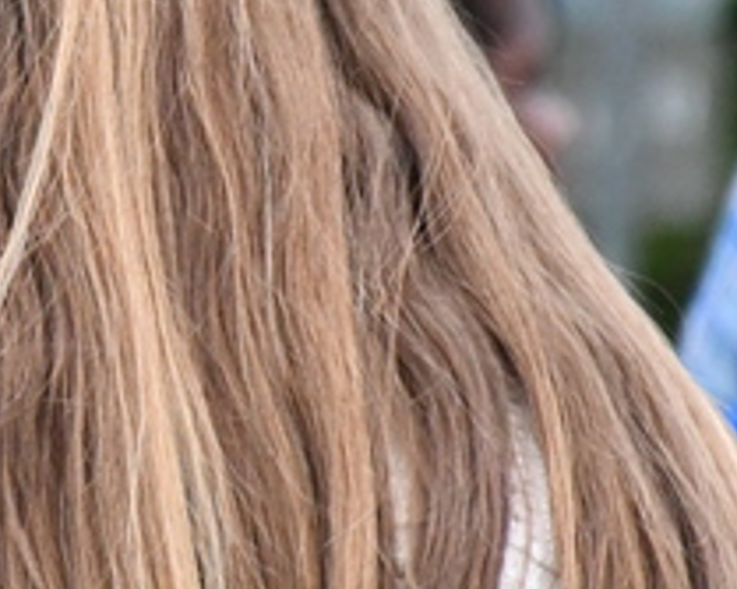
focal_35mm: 966
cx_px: -109
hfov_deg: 2.0
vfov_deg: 1.6
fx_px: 21061
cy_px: -12
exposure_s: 1/125
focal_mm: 140
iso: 3200
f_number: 5.6
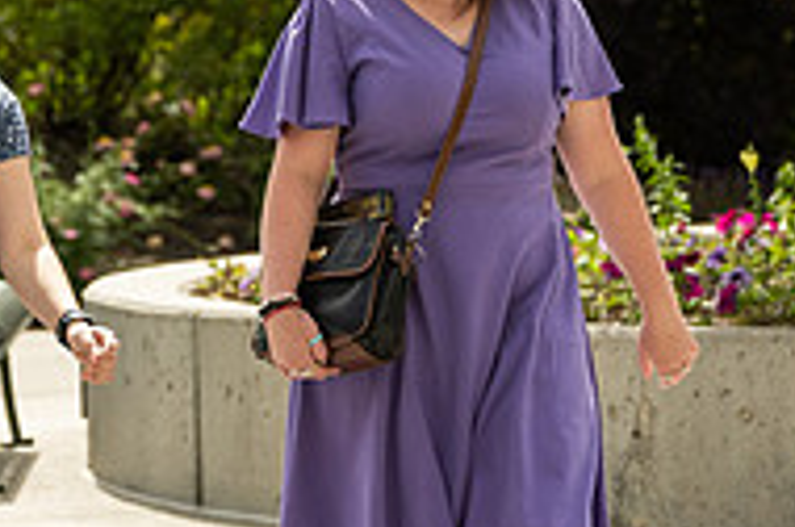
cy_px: 296
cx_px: 118
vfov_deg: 3.0
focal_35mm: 463
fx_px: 10207
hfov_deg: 4.5
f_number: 5
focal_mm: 130
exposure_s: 1/2000
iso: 250
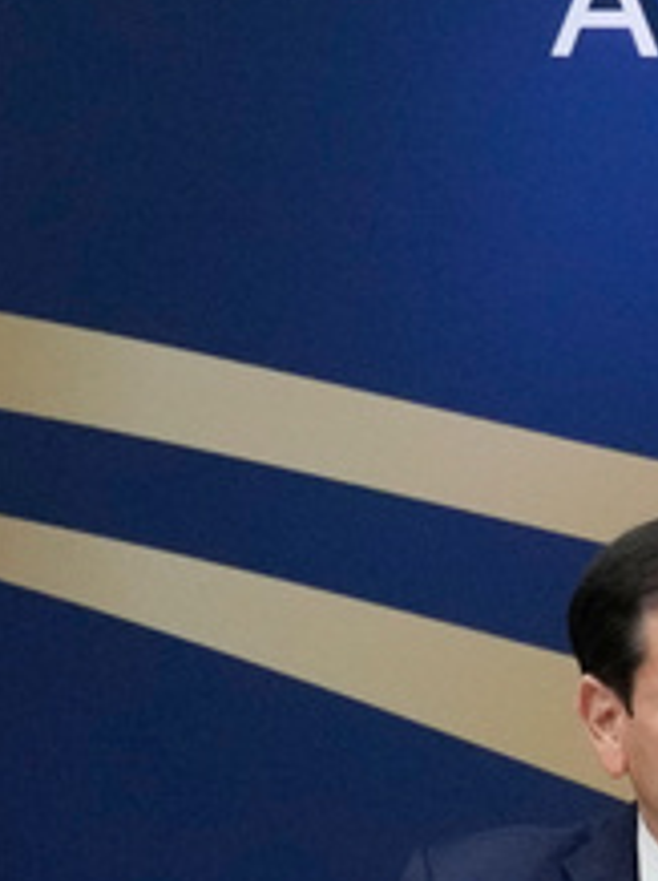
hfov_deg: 3.1
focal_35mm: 475
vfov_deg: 4.2
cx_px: 799
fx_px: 12062
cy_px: -8
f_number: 8
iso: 4000
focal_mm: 70
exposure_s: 1/250
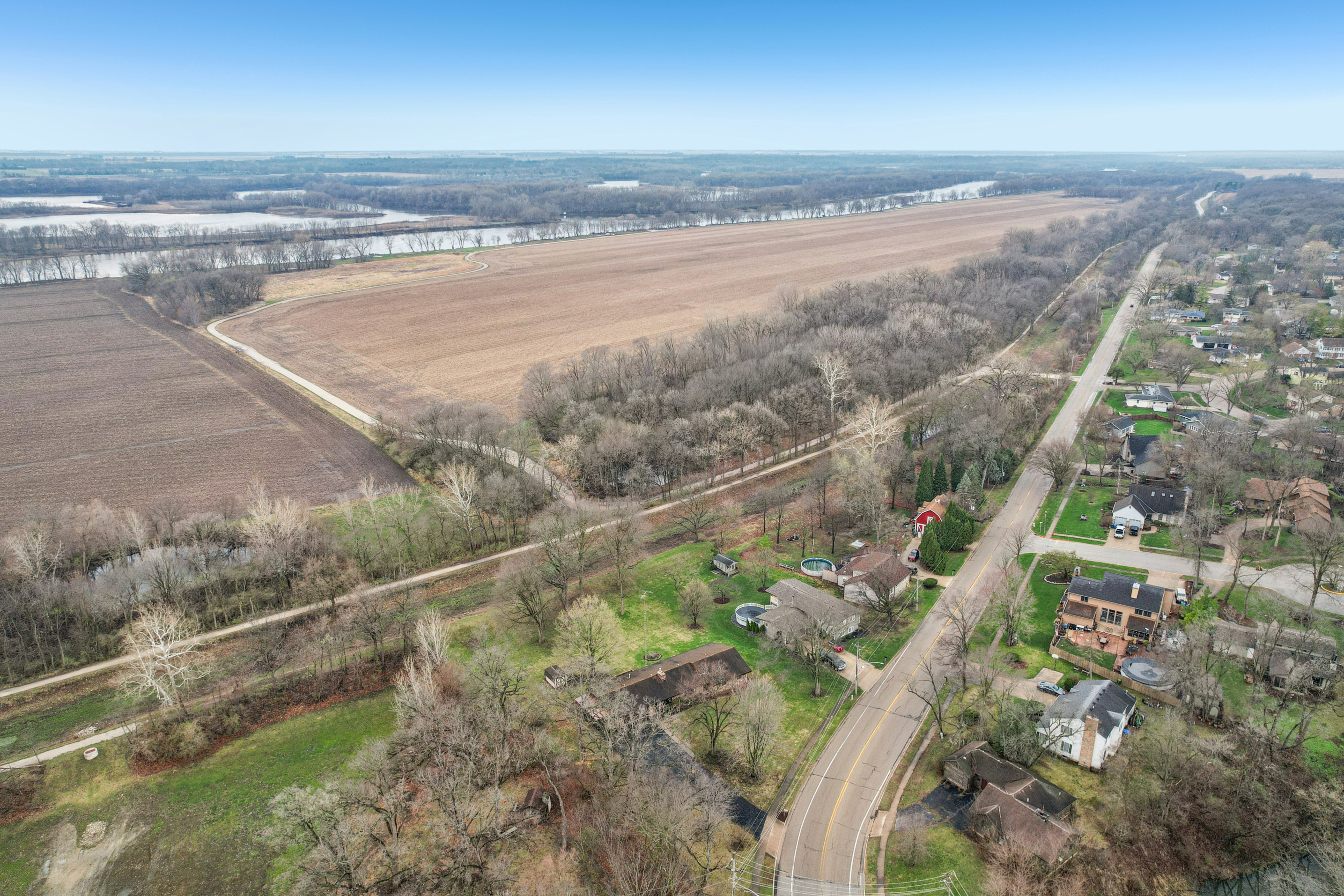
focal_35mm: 23
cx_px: 691
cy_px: 433
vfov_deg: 55.1
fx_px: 859
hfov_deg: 76.1
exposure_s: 1/50
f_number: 2.8
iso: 100
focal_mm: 8.4
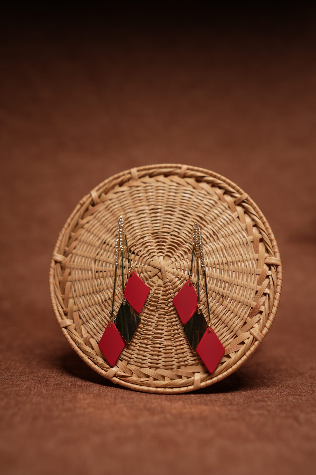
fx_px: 461
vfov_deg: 54.4
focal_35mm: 35
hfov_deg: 37.9
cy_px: 238
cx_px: 158
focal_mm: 35
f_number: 2.5
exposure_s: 1/125
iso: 160
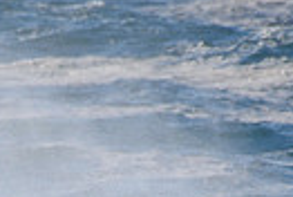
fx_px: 27034
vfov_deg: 0.4
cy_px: 426
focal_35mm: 3314
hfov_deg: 0.6
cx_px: -105
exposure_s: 1/2000
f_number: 5.6
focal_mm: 500
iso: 320
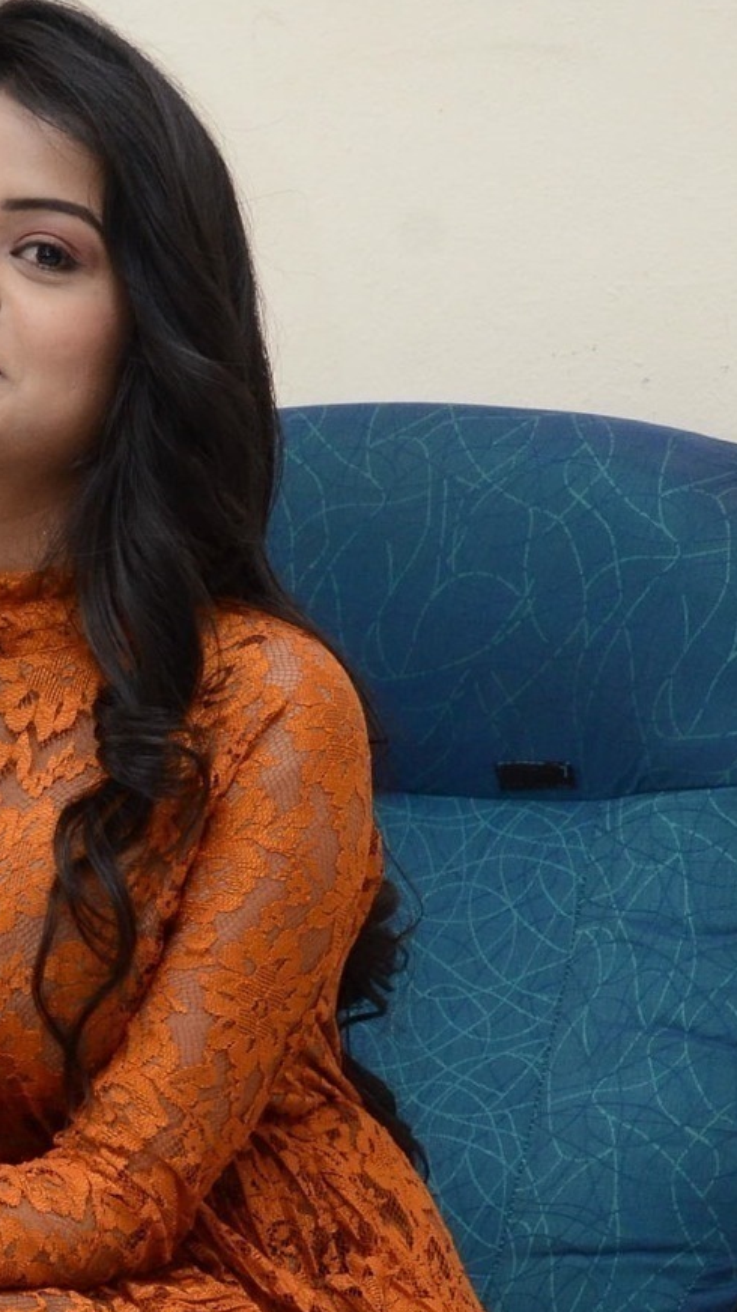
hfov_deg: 10.5
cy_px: 1177
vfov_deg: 18.5
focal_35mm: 114
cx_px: -27
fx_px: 3967
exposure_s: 1/125
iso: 1600
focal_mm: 35
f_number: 5.6
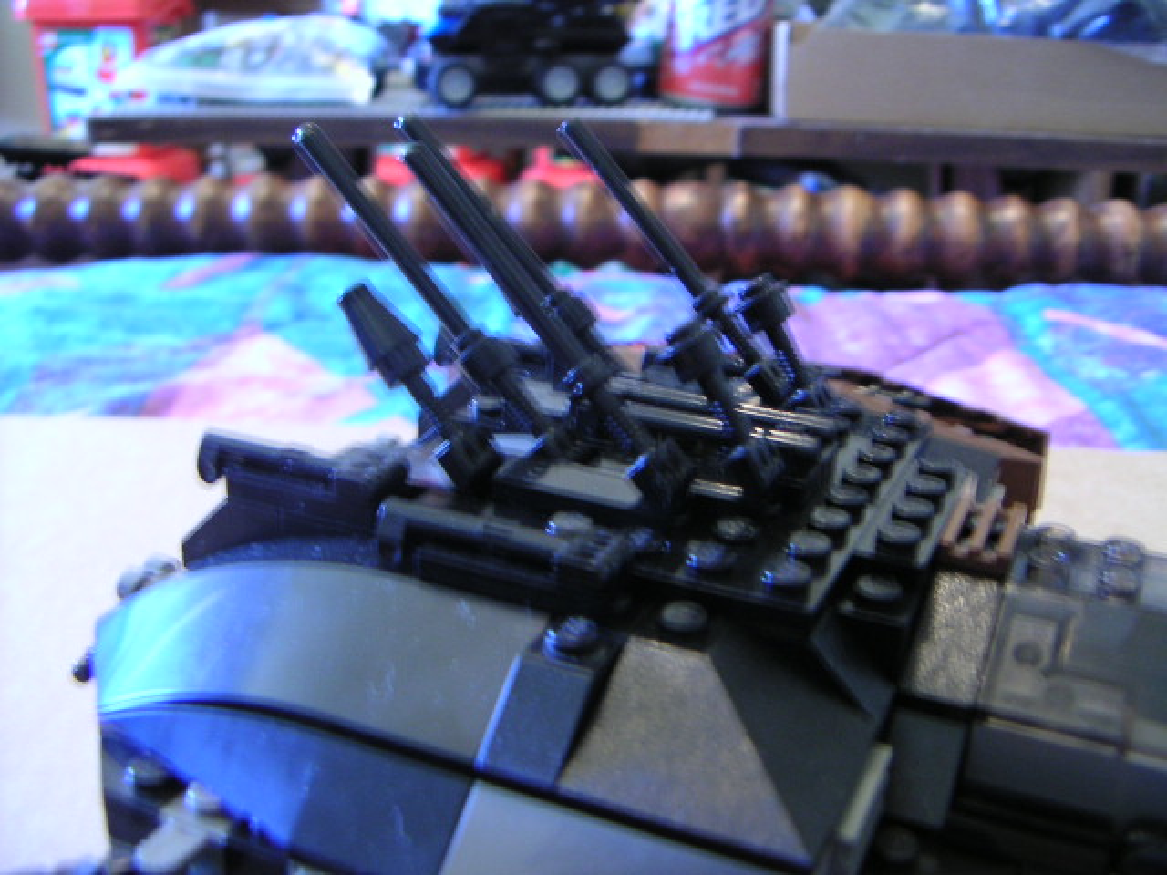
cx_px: 584
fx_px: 1247
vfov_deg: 38.7
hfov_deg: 50.1
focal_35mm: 37
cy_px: 438
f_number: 2.8
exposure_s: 1/2
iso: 100
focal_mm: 4.8
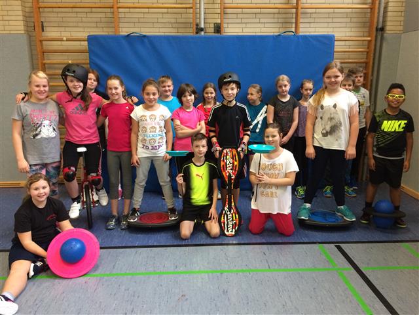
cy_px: 158
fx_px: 351
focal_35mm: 29
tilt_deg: -14.8
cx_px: 210
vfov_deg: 48.2
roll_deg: +0.8
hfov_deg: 61.7
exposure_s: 1/33
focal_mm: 4.15
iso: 250
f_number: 2.2
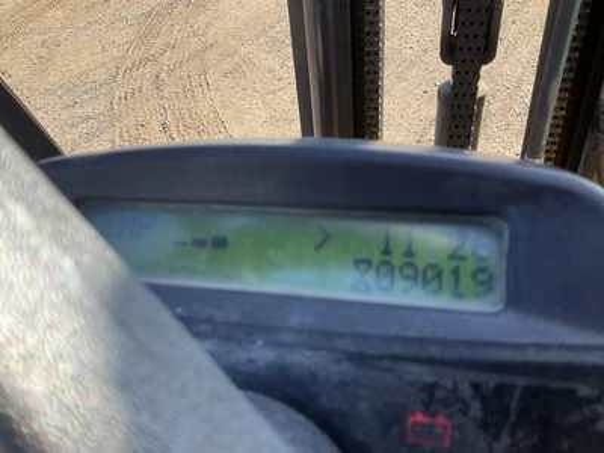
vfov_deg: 48.2
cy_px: 226
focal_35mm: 29
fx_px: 506
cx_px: 302
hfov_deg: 61.7
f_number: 1.8
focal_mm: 3
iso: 25
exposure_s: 1/289
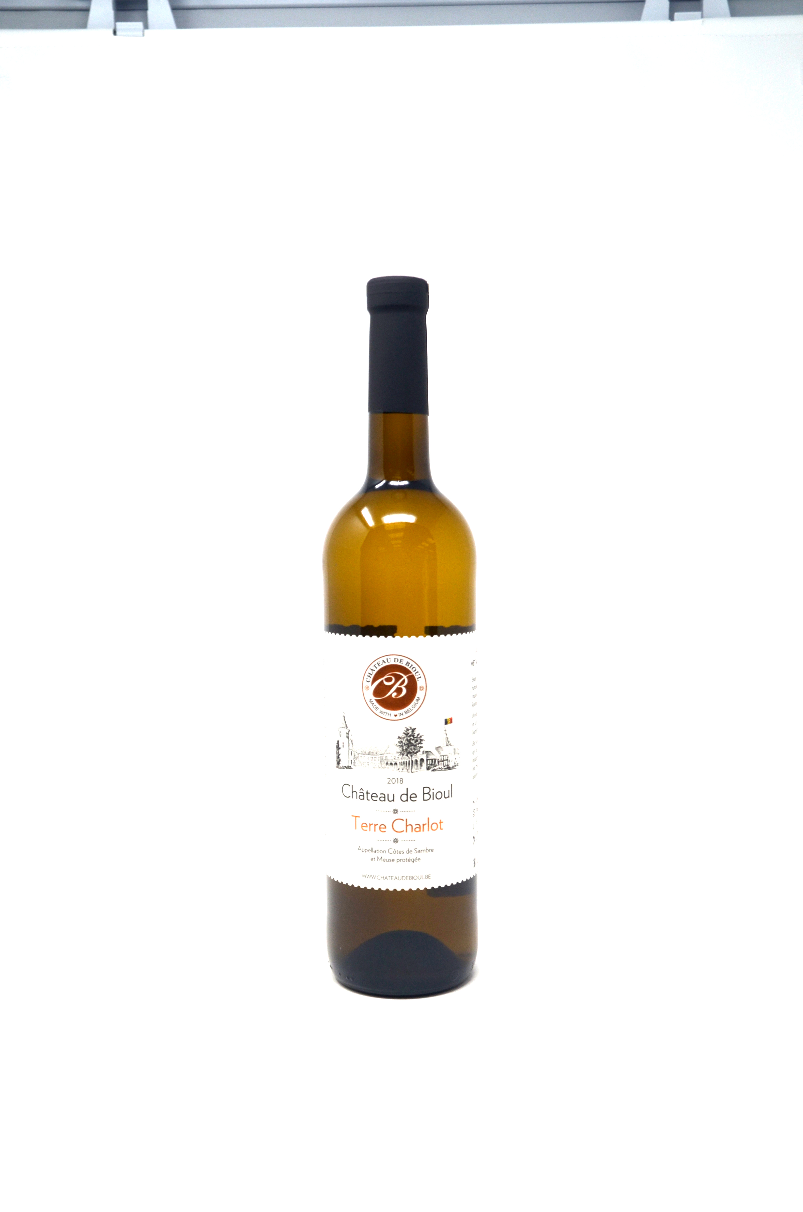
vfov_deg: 51.4
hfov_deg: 35.3
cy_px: 606
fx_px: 1260
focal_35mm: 38
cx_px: 402
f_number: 4
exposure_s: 1/320
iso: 200
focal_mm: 25
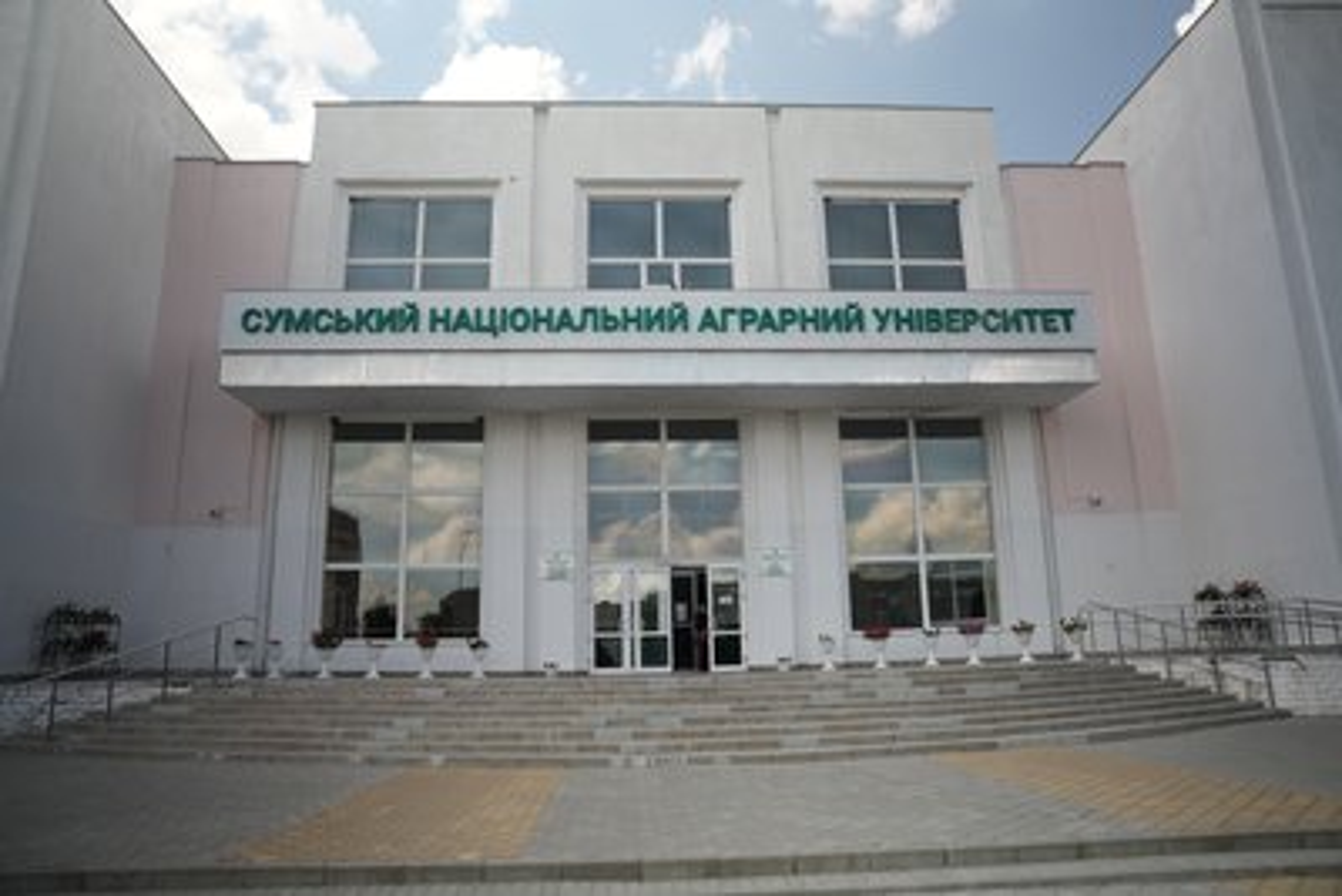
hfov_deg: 73.7
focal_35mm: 24
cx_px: 671
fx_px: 895
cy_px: 448
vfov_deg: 53.2
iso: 250
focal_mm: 24
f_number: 2.8
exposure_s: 1/80
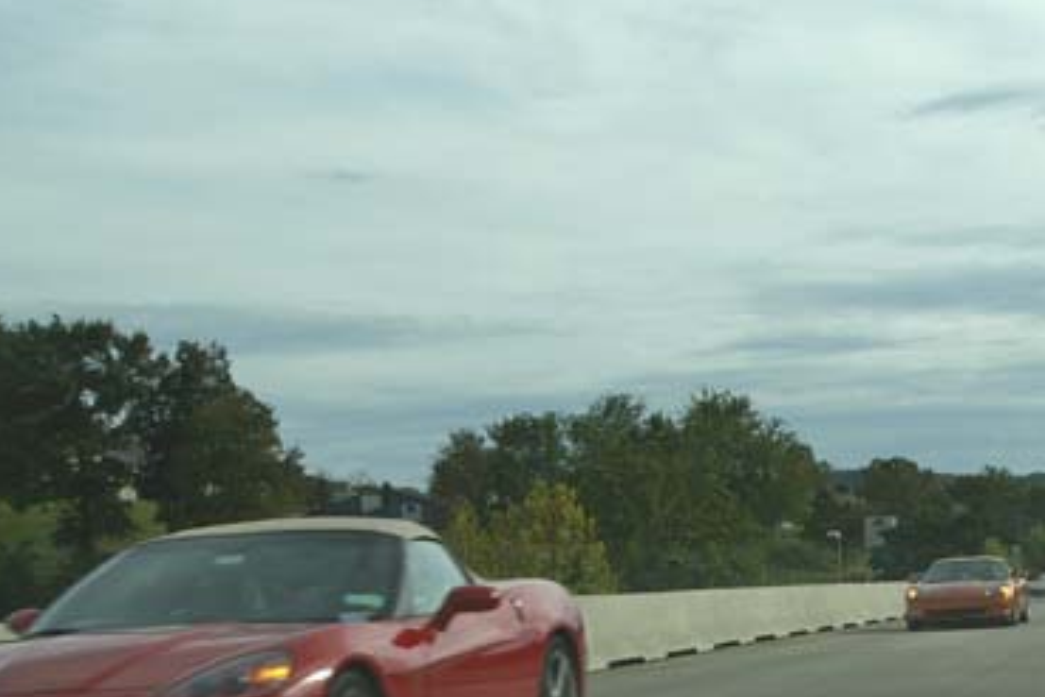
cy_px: 615
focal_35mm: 78
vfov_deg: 17.3
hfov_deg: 25.3
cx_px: 918
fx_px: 2264
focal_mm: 24
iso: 100
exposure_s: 1/350
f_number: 8
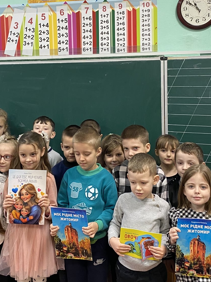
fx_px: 390
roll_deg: +1.2
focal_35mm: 48
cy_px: 98
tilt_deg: -3.5
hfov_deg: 30.2
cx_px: 80
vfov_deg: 39.3
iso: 125
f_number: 1.8
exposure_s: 1/50
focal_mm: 4.25
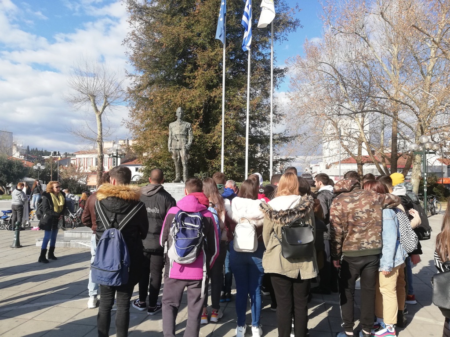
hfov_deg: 65.3
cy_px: 168
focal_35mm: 27
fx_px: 351
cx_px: 225
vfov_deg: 51.4
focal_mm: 3.81
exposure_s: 1/763
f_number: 2.2
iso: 50
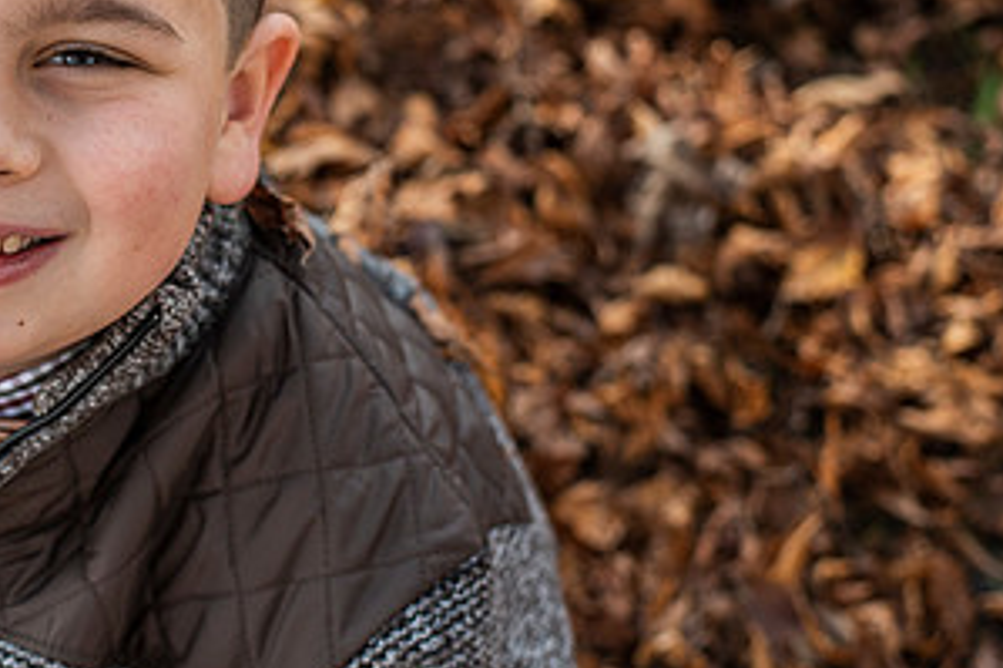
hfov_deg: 20.5
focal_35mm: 97
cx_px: 74
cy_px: 153
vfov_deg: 14.0
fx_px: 2701
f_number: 3.5
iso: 400
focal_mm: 50
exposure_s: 1/500
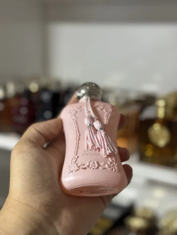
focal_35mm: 48
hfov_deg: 30.3
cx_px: 88
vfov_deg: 39.6
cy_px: 118
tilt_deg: -12.9
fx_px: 327
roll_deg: -1.9
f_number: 1.78
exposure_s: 1/50
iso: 125
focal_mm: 6.76
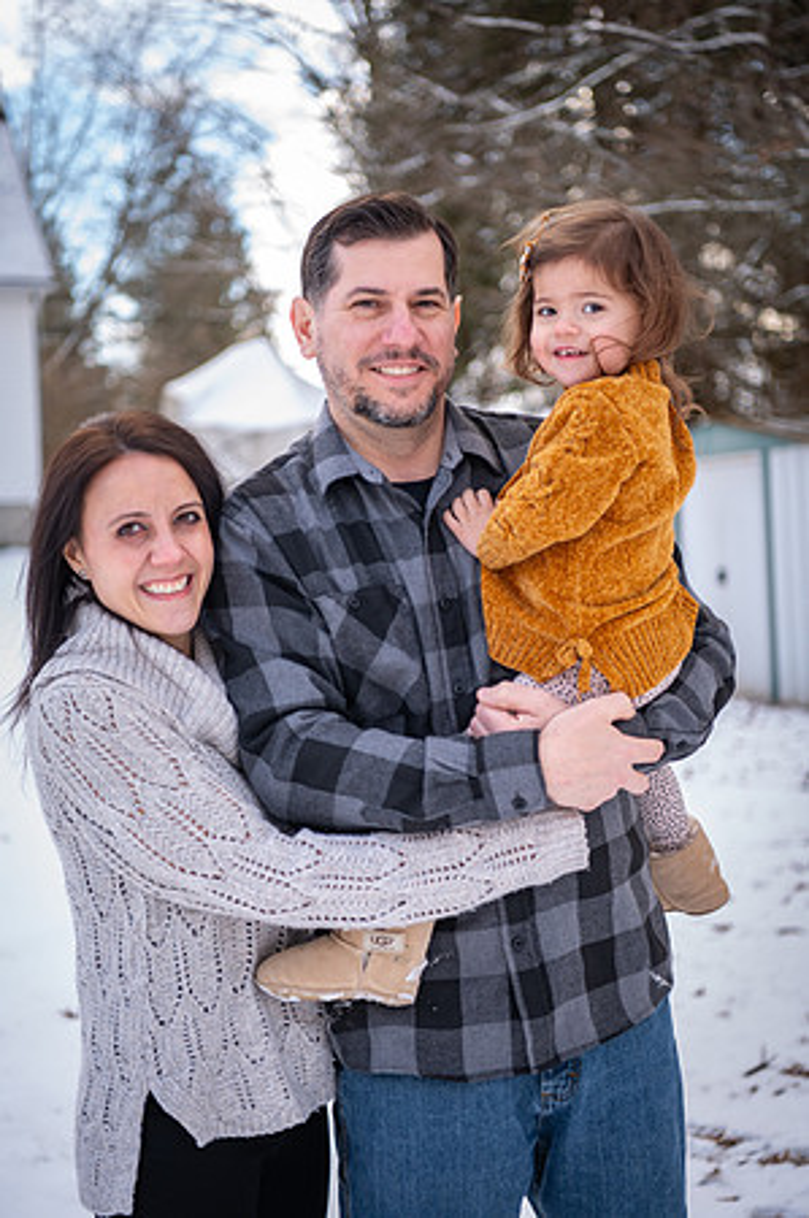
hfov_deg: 24.1
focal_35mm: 56
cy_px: 609
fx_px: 1892
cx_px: 404
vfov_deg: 35.7
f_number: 2.8
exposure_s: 1/500
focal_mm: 56
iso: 400
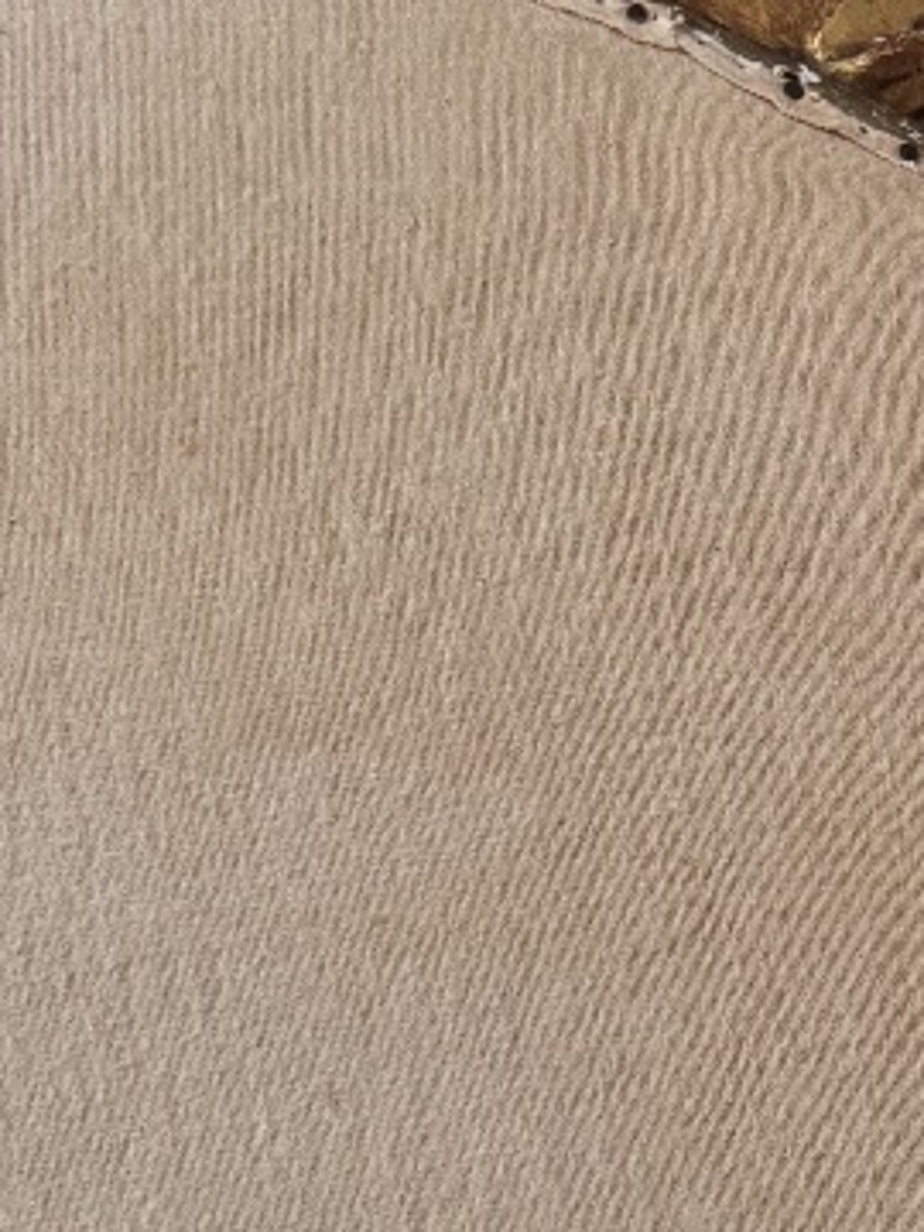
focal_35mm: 80
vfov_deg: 24.3
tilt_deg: -5.2
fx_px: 2847
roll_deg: +1.1
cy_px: 794
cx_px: 1372
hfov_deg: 16.8
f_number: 1.78
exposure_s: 1/60
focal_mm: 6.76
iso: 500
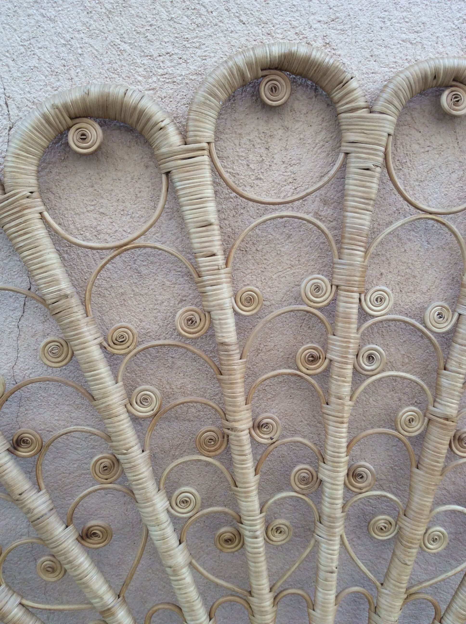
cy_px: 312
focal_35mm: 32
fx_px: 576
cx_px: 233
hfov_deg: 44.1
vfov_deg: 56.9
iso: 50
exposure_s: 1/100
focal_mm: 3.3
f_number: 2.4
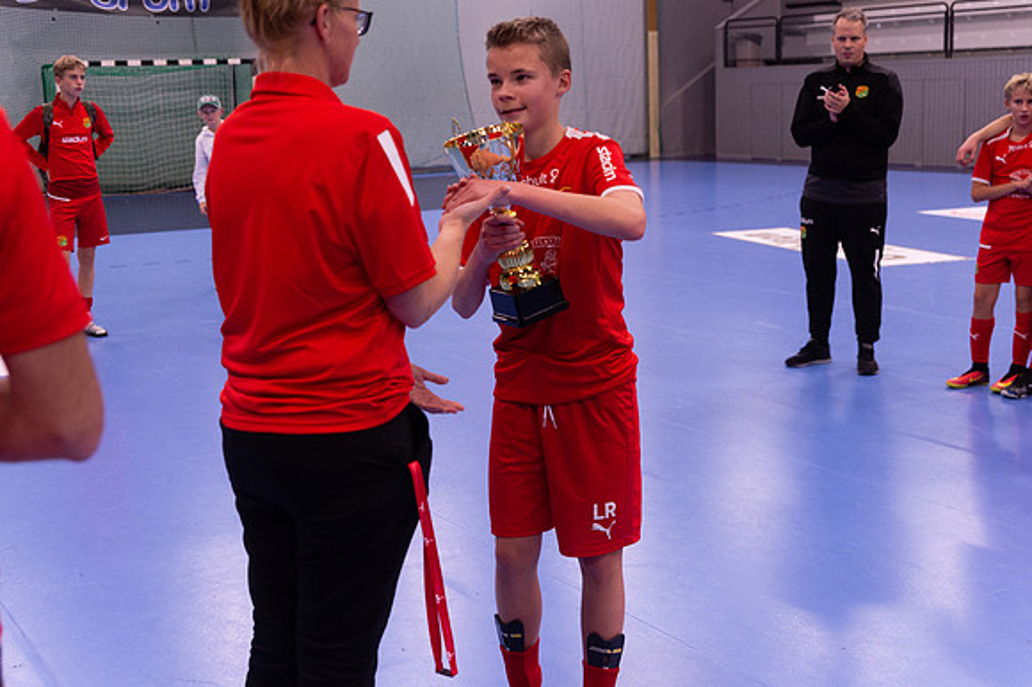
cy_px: 344
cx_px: 516
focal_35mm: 47
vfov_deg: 28.6
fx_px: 1348
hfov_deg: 41.9
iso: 2200
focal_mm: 44
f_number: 3.2
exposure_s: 1/320
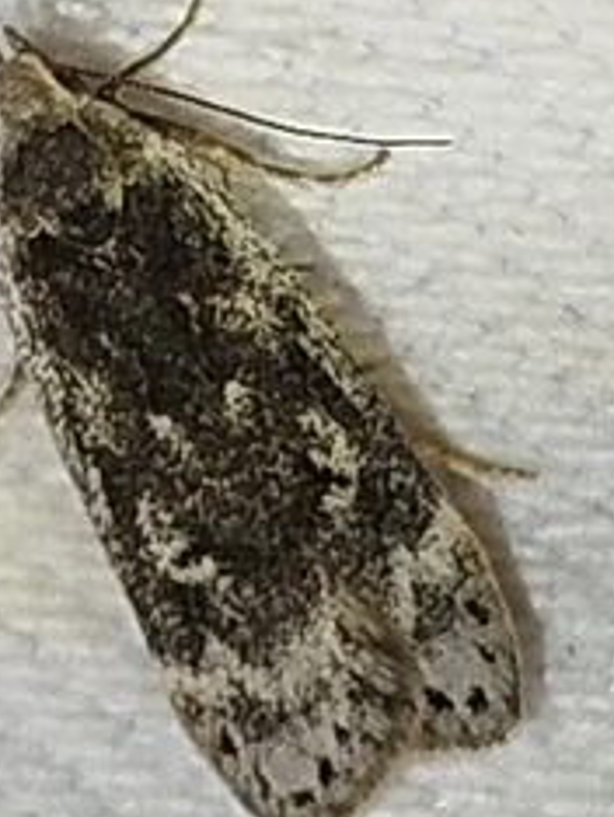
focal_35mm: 320
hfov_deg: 4.7
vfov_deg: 6.2
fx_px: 7554
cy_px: 635
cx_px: 279
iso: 80
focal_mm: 5.31
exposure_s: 1/100
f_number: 1.7
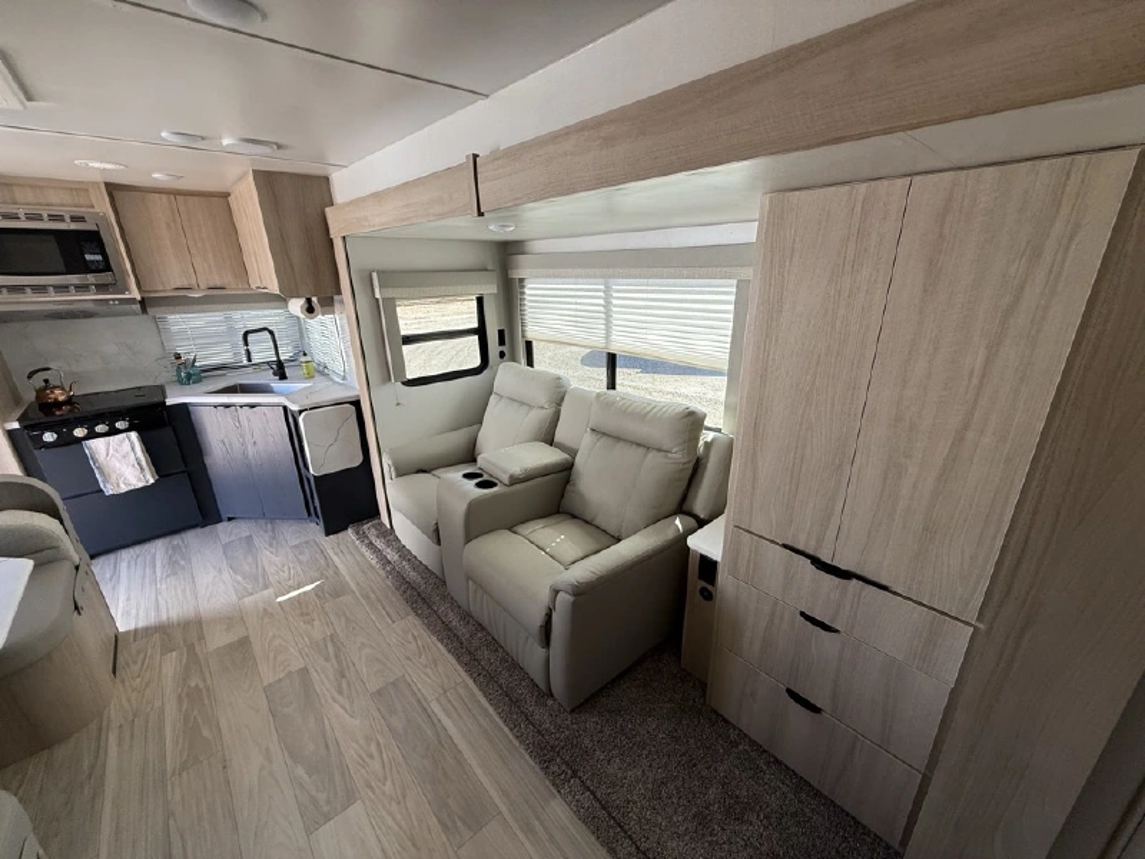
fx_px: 463
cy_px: 430
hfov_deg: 102.1
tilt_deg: -19.3
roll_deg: +1.4
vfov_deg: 85.7
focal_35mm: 14
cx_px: 572
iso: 64
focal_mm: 2.22
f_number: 2.2
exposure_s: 1/99
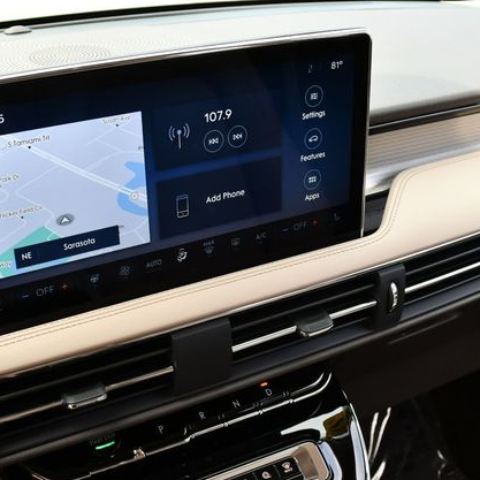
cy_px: 243
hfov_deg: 35.7
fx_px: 737
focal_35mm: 47
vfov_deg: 36.1
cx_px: 161
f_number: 5
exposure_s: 1/250
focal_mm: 18
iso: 400
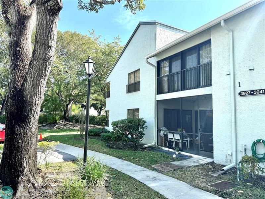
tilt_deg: +6.9
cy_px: 100
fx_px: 184
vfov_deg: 56.8
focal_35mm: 24
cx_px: 132
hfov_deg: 71.6
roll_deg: -2.2
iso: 80
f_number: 1.78
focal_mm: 6.86
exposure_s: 1/1131
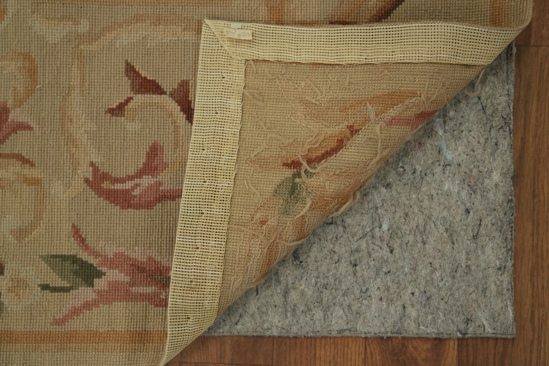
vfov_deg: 30.5
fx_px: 671
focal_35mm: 44
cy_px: 183
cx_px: 274
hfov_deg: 44.5
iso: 1600
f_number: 3.2
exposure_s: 1/125
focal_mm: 44
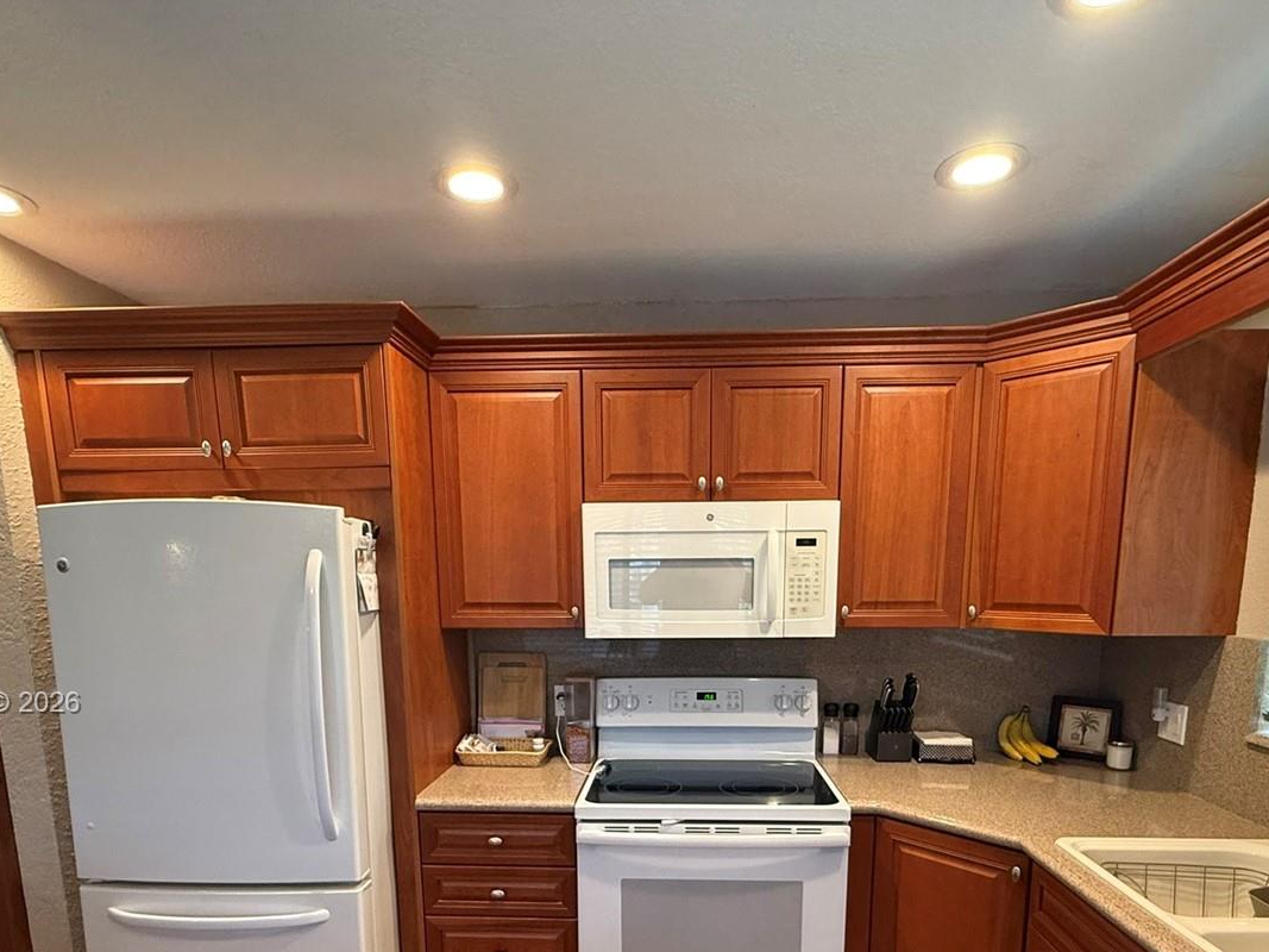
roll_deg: -0.2
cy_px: 704
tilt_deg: -9.1
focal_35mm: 21
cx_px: 661
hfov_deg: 79.0
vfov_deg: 60.3
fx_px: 770
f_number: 2.2
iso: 320
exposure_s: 1/60
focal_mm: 2.22
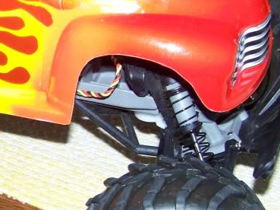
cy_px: 116
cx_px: 10
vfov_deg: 14.8
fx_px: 808
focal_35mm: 100
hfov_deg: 19.2
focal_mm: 5.85
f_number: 2.8
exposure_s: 1/30
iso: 200
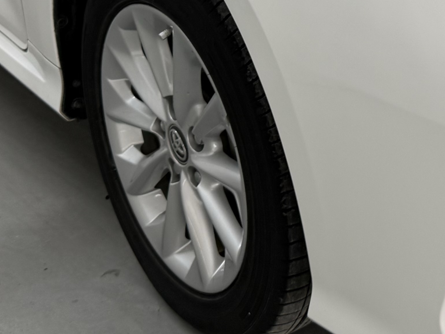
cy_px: -87
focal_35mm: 89
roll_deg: +0.1
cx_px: 460
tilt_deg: -17.4
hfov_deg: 21.2
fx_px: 1144
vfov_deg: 15.8
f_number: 1.78
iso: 64
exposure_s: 1/100
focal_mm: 6.76
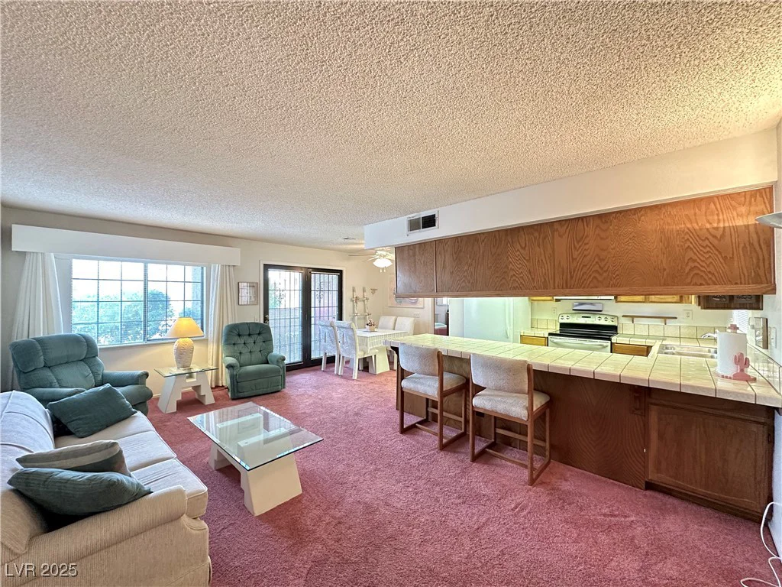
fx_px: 316
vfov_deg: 85.7
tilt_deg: +0.6
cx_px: 391
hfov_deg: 102.1
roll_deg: +0.2
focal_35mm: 14
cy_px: 294
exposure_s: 1/60
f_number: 2.2
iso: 400
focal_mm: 2.22
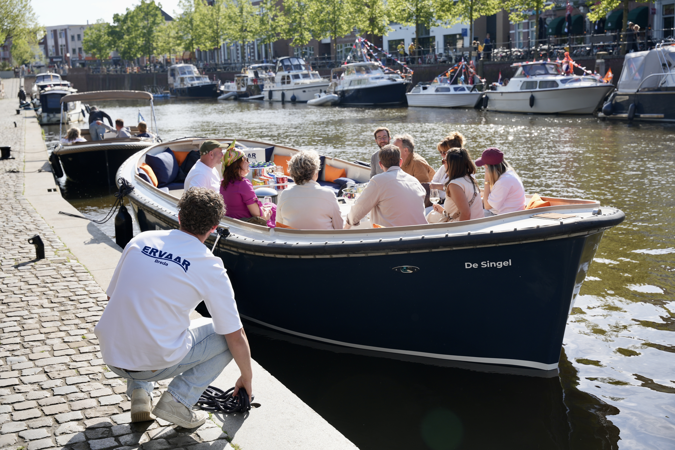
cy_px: 225
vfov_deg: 30.1
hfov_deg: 44.0
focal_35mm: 45
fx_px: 836
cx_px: 338
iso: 100
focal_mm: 44.6
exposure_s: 1/400
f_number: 4.5
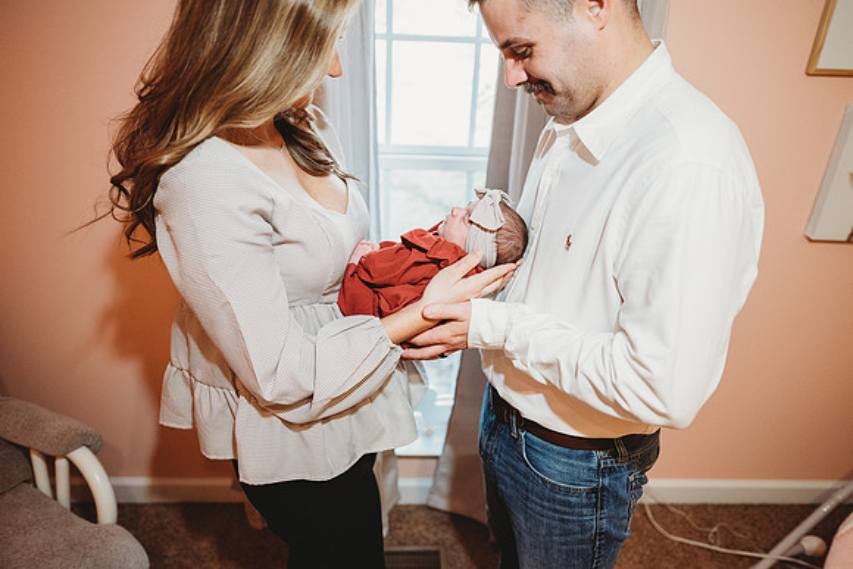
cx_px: 426
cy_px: 284
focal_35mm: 24
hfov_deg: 73.7
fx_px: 569
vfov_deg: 53.2
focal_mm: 24
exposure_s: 1/160
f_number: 1.8
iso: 1600
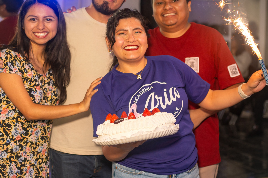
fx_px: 648
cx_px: 112
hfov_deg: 23.4
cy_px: 95
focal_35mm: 87
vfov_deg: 15.7
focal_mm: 50
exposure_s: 1/100
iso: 250
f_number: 2.8
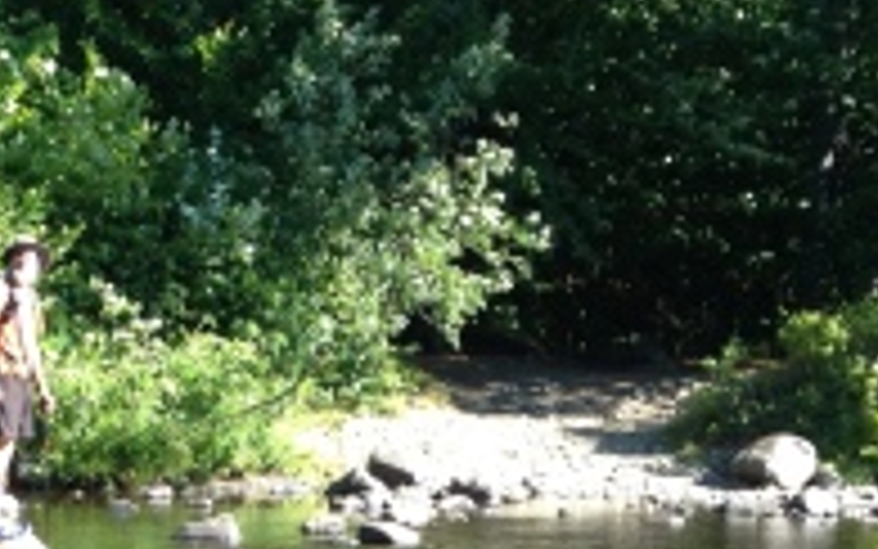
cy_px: 783
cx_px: 212
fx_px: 2920
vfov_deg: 10.4
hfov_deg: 17.0
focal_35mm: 122
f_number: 2.4
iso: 50
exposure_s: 1/194
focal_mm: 4.28
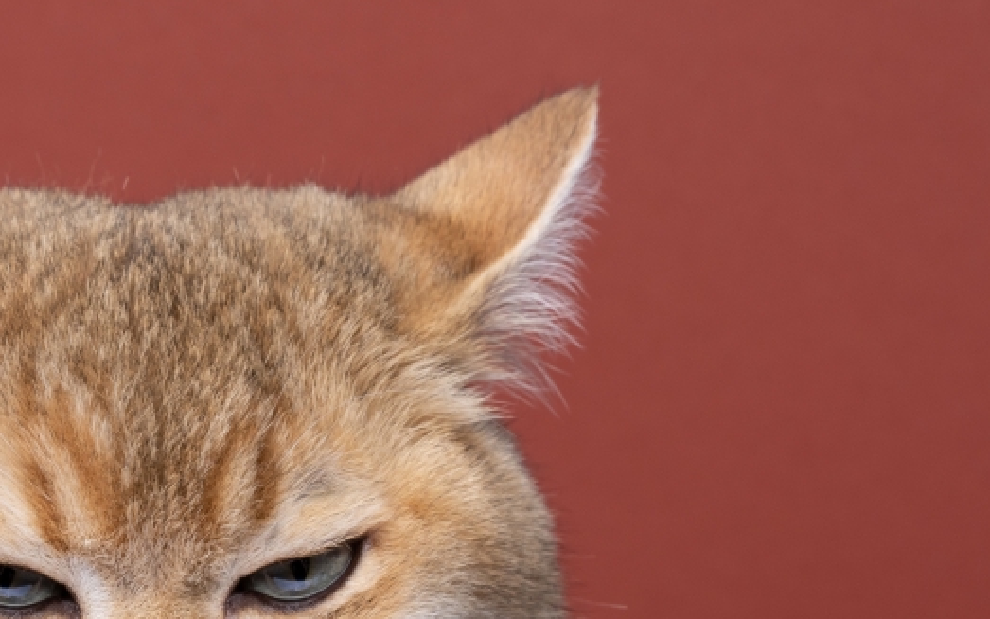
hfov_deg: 9.0
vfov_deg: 5.6
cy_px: 744
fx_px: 6314
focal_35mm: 234
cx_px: 246
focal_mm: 100
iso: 200
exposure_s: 1/200
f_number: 11
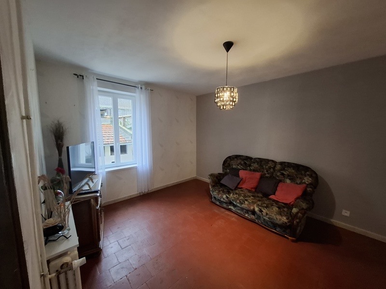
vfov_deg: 89.9
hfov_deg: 106.2
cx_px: 193
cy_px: 144
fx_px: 145
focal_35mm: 13
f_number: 2.2
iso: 250
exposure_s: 1/24
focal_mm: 1.74
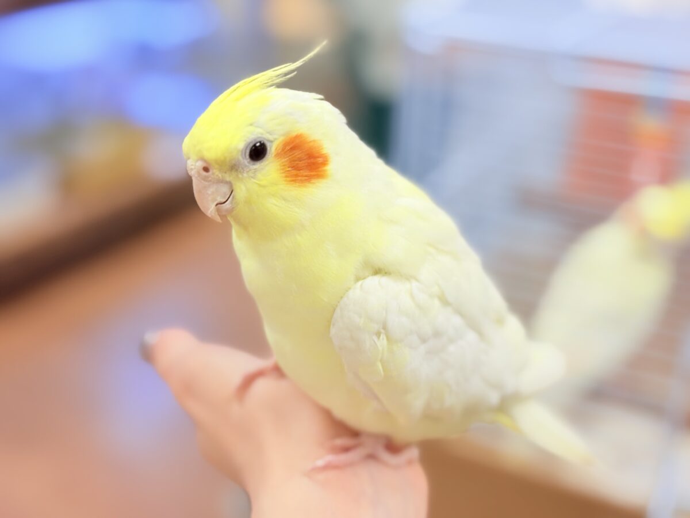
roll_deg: -1.6
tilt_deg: -25.2
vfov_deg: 28.0
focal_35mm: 52
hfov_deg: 36.8
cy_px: 259
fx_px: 1037
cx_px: 345
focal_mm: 5.96
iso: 40
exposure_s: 1/121
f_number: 1.6
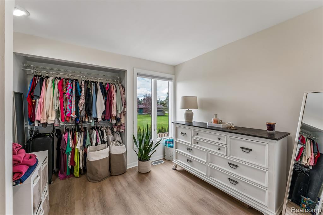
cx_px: 162
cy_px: 108
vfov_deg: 78.8
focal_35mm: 15
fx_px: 131
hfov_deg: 101.9
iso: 400
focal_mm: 14.6
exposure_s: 1/25
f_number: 13
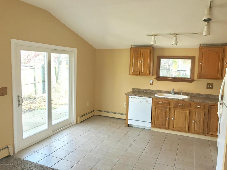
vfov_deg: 49.7
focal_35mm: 28
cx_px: 114
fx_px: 184
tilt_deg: -7.4
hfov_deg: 63.4
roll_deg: -1.6
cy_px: 85
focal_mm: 3.99
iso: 25
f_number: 1.8
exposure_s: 1/40
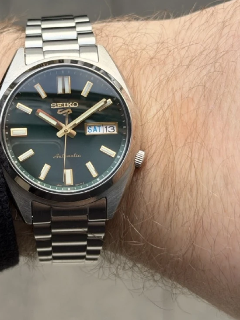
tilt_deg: -63.6
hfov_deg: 17.5
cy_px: 138
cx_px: 66
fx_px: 776
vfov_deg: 23.3
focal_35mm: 84
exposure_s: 1/216
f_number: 1.78
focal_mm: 6.76
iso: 64
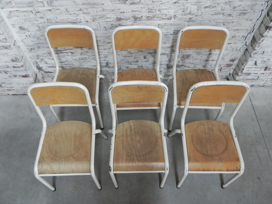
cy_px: 102
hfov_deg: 61.7
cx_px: 136
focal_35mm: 29
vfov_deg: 48.2
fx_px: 228
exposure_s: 1/30
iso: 208
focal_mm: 5.2
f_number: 2.8
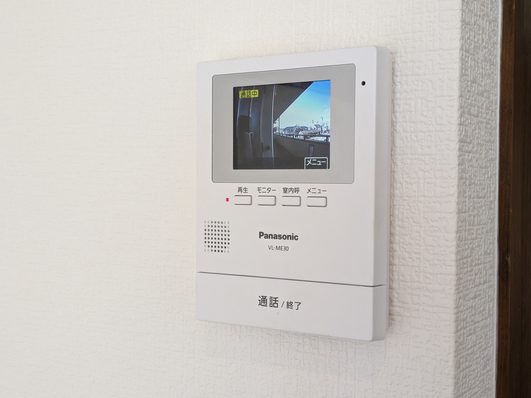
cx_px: 266
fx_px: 782
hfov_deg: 37.5
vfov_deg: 28.6
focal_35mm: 51
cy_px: 199
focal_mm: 5.43
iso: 147
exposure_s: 1/120
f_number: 1.89
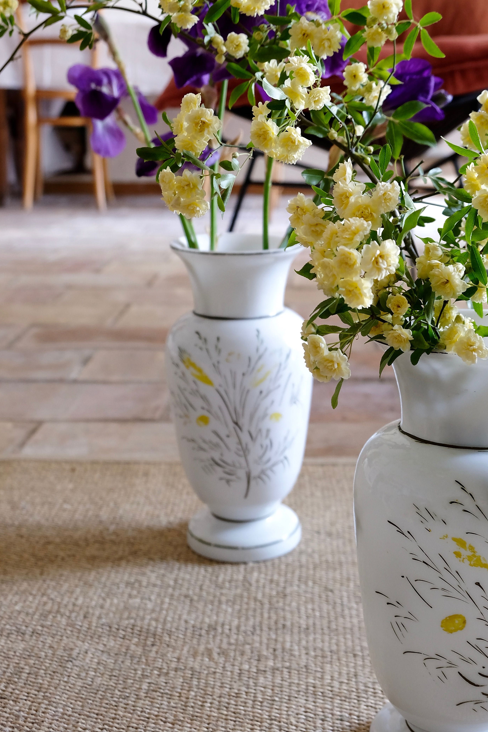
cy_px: 293
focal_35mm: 52
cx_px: 323
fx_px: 1057
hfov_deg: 25.9
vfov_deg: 38.0
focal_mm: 24.3
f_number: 4
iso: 1250
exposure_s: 1/60
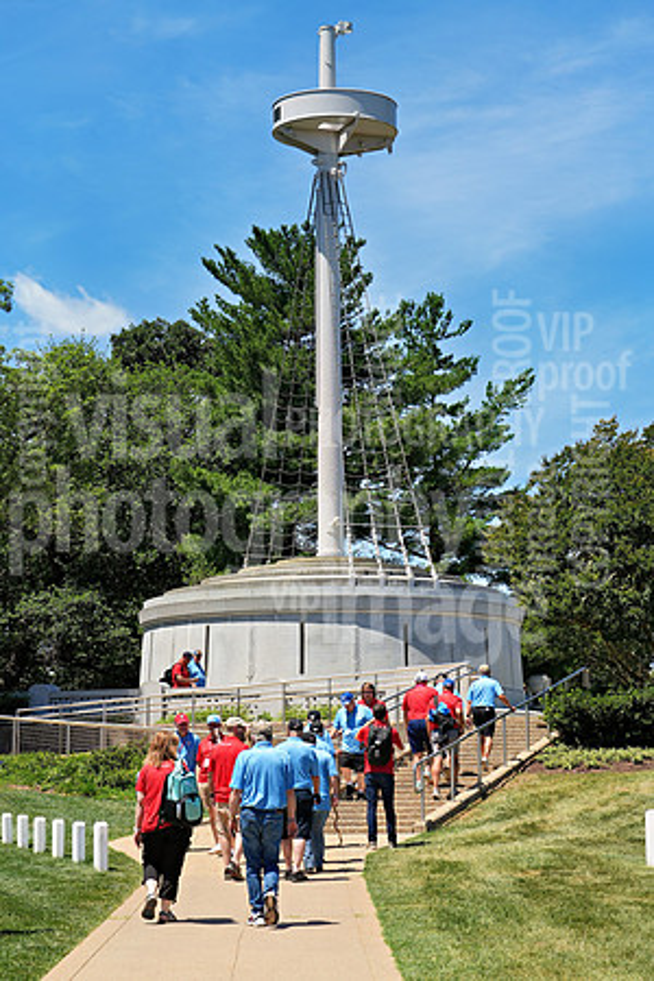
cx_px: 327
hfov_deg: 15.4
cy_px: 490
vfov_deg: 23.0
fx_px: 2411
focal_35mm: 88
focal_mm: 59
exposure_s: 1/320
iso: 200
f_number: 10
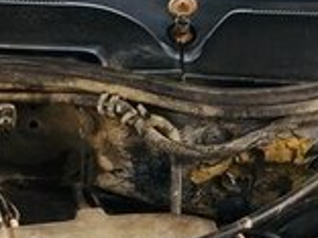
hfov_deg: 16.0
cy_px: 316
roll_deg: -2.0
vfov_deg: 11.7
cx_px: 163
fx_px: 1130
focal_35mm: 123
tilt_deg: -37.0
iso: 25
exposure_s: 1/50
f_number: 2.2
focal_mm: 4.15
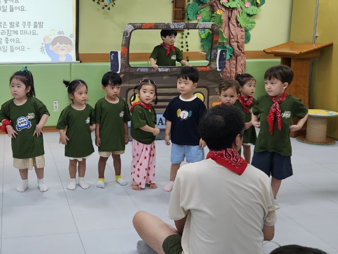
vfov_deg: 32.1
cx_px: 91
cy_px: 102
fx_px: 440
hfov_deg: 41.0
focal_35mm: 45
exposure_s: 1/120
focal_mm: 5.4
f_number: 1.8
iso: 80
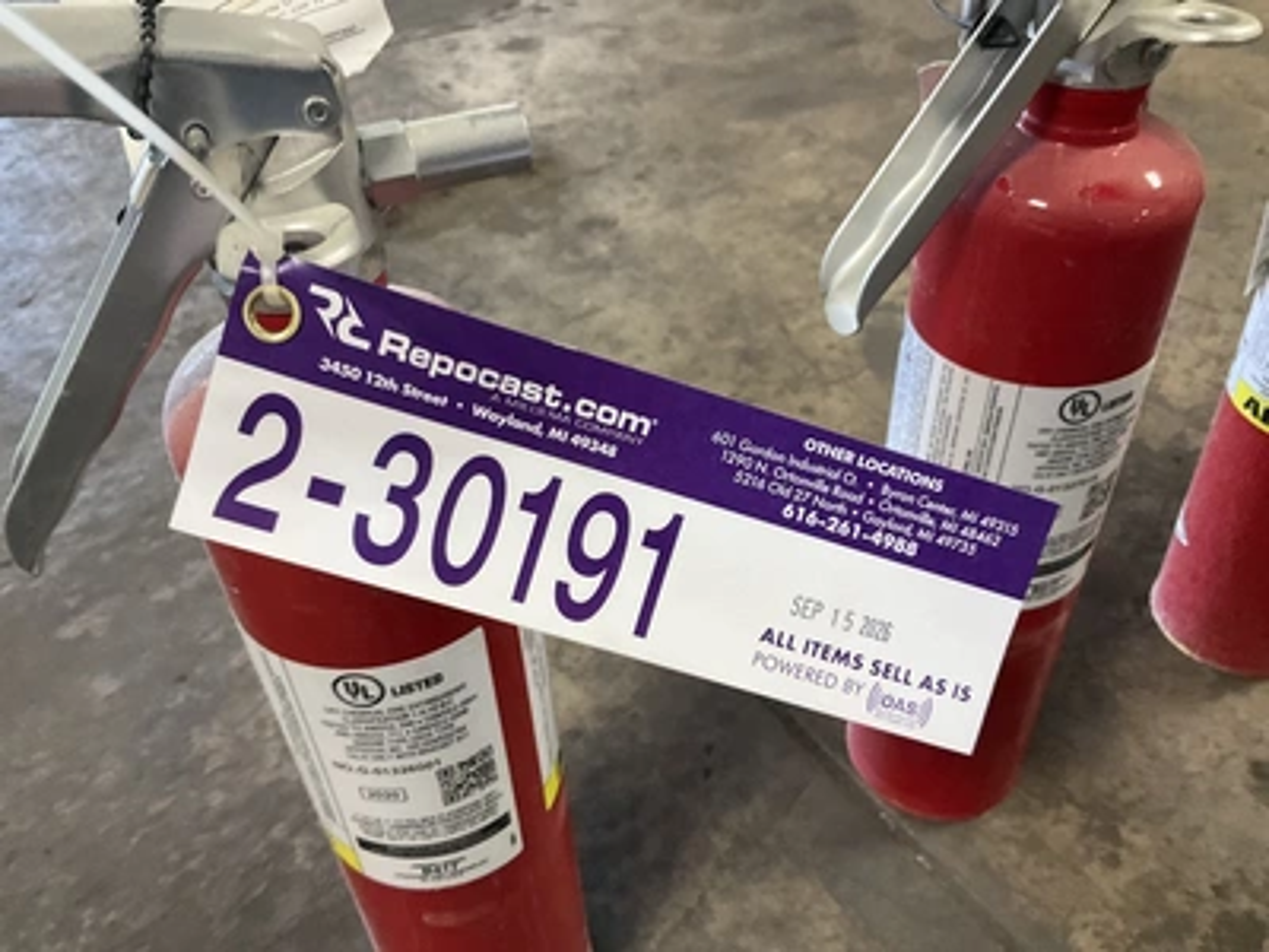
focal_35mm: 29
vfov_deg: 48.2
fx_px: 1063
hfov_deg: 61.7
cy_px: 476
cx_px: 634
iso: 200
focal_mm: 3
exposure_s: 1/60
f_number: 1.8
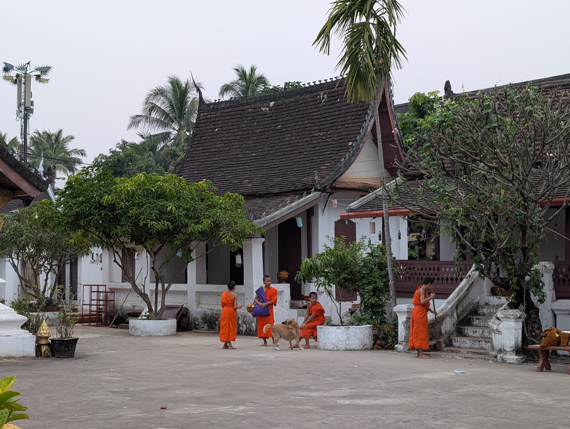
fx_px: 808
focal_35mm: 49
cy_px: 214
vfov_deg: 29.7
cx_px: 285
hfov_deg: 38.9
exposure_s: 1/84.6
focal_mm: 6.9
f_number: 1.68
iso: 88
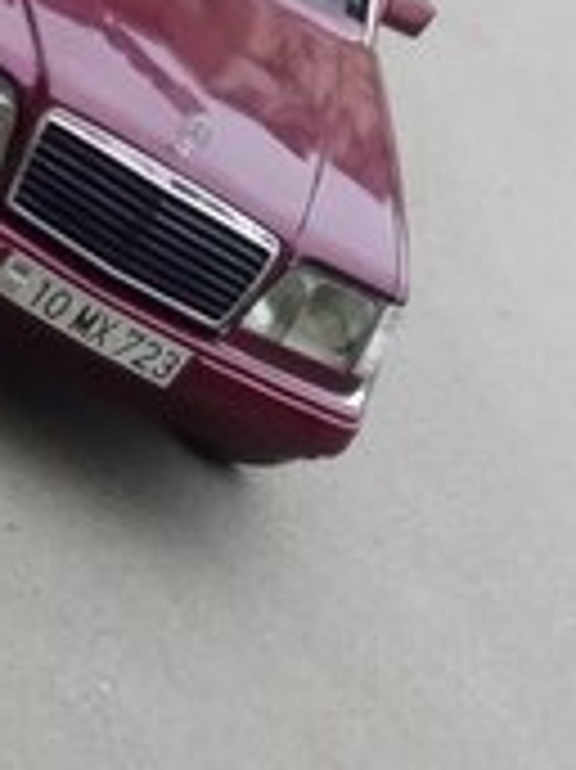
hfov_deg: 16.2
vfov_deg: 20.5
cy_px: -122
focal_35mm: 90
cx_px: 94
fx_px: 1999
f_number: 2.2
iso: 40
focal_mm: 3.3
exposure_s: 1/530
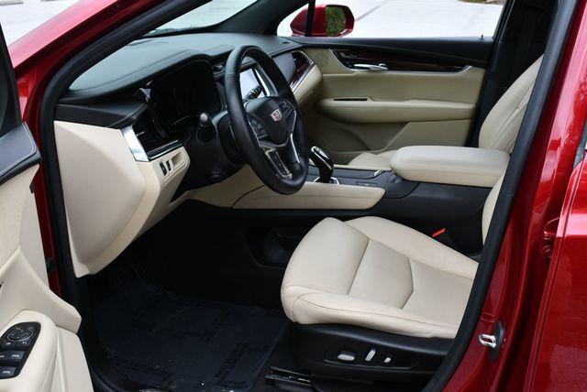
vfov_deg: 36.9
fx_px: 588
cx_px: 294
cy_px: 196
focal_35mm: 36
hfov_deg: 53.1
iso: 200
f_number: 8
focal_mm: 18
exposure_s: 1/250
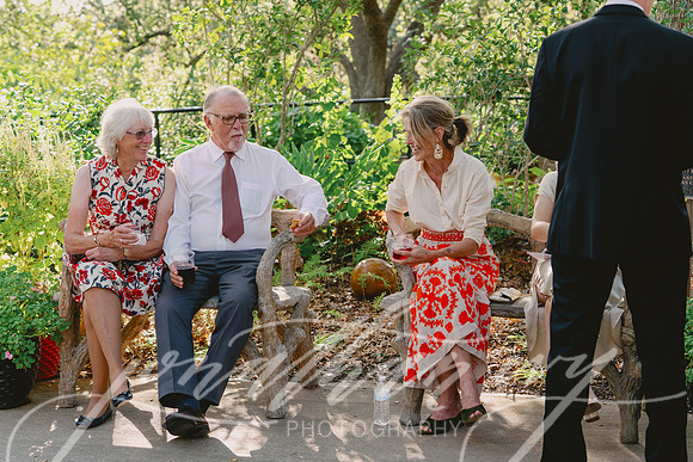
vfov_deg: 19.5
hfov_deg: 28.8
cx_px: 346
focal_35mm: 70
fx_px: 1348
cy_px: 231
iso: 250
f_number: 4
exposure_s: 1/100
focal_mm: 70
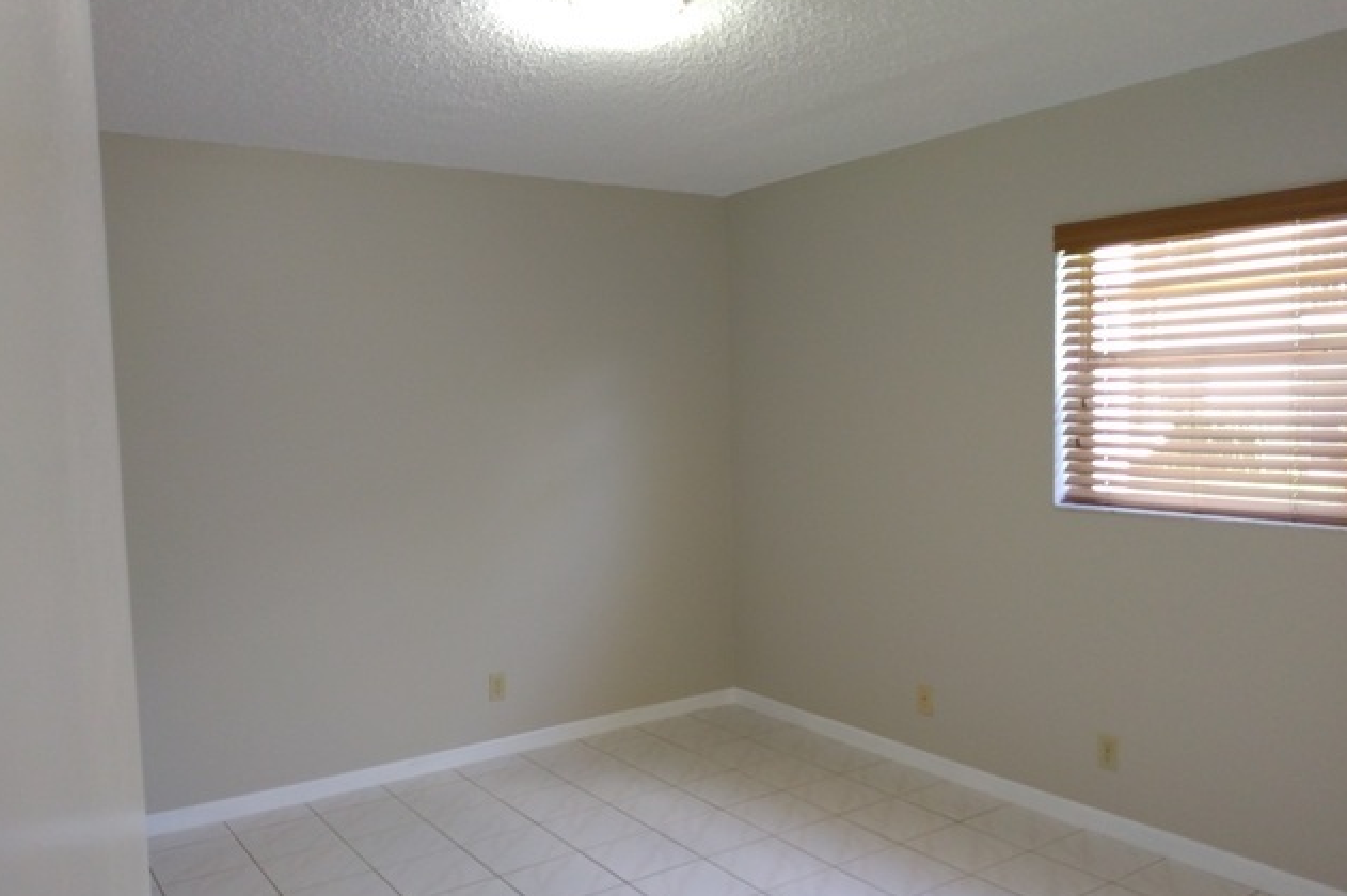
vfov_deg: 57.1
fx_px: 823
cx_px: 665
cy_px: 484
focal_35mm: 22
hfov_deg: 78.6
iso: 205
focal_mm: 3.54
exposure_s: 1/40
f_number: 2
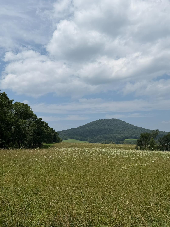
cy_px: 114
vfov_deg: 55.3
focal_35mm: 33
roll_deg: +2.8
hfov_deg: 42.7
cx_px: 105
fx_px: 216
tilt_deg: +7.8
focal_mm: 6.76
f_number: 1.78
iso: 80
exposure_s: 1/11905
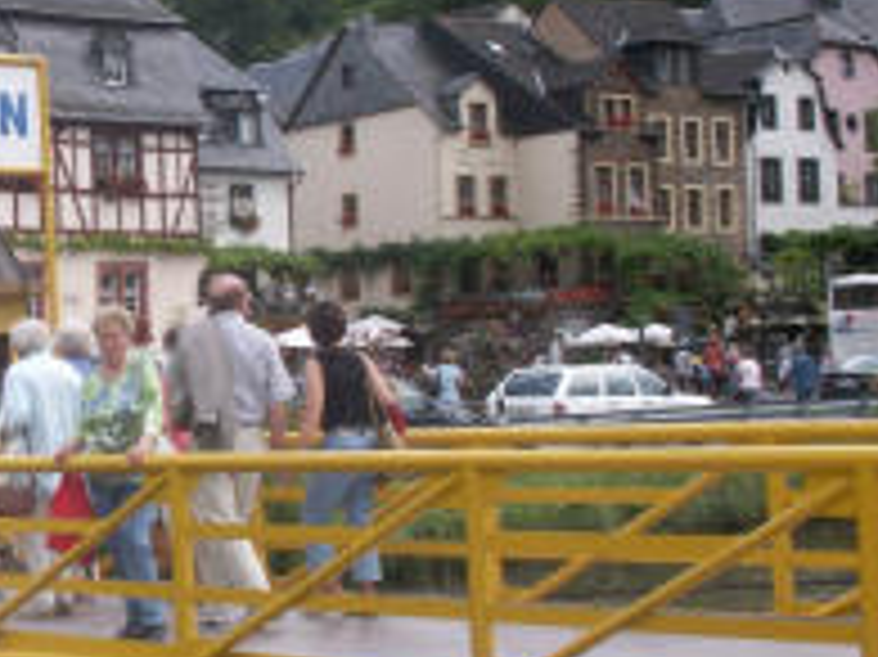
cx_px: -18
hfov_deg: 22.8
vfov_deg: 18.0
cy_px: 266
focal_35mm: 82
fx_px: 2079
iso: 50
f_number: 7.1
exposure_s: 1/100
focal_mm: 7.7
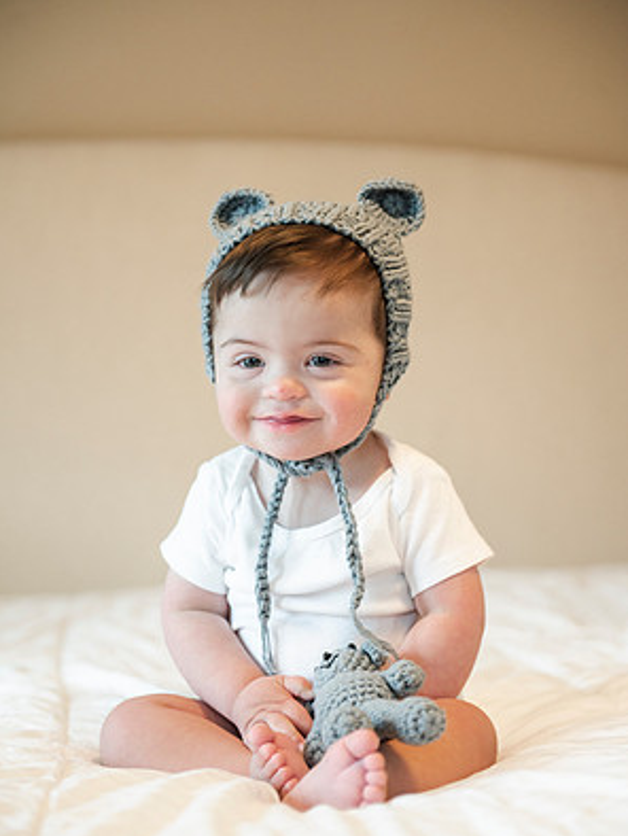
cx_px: 316
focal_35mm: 68
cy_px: 441
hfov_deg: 21.6
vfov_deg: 28.5
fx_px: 1643
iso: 1600
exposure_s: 1/160
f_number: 3.2
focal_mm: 62
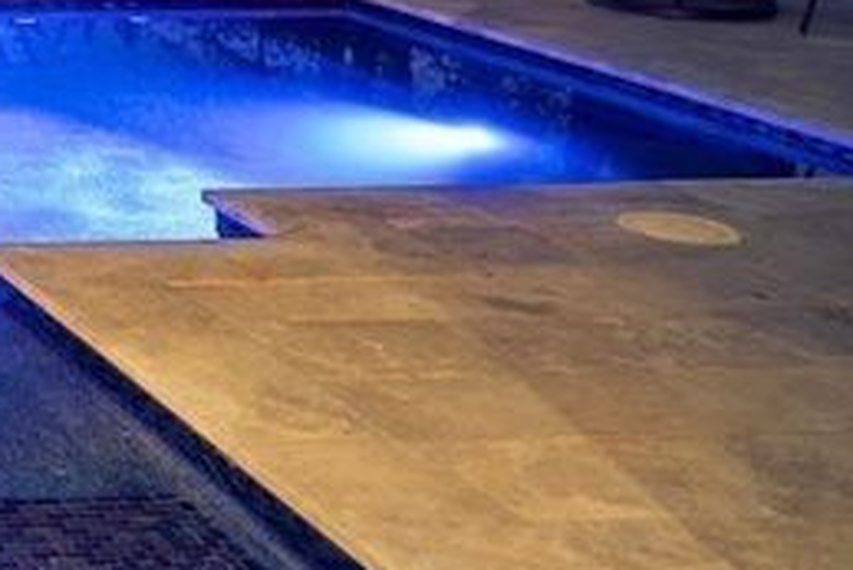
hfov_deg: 19.9
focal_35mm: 79
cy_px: -338
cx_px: -619
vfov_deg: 15.6
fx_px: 1873
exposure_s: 15
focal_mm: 20
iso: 640
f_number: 5.6
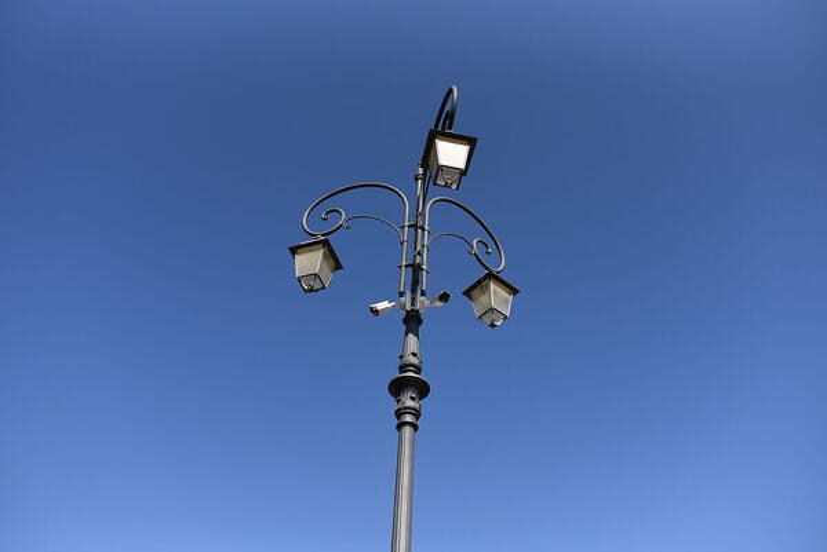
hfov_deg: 54.4
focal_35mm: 35
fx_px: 805
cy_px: 276
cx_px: 414
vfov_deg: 37.9
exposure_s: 1/4000
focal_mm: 35
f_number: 2.8
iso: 125
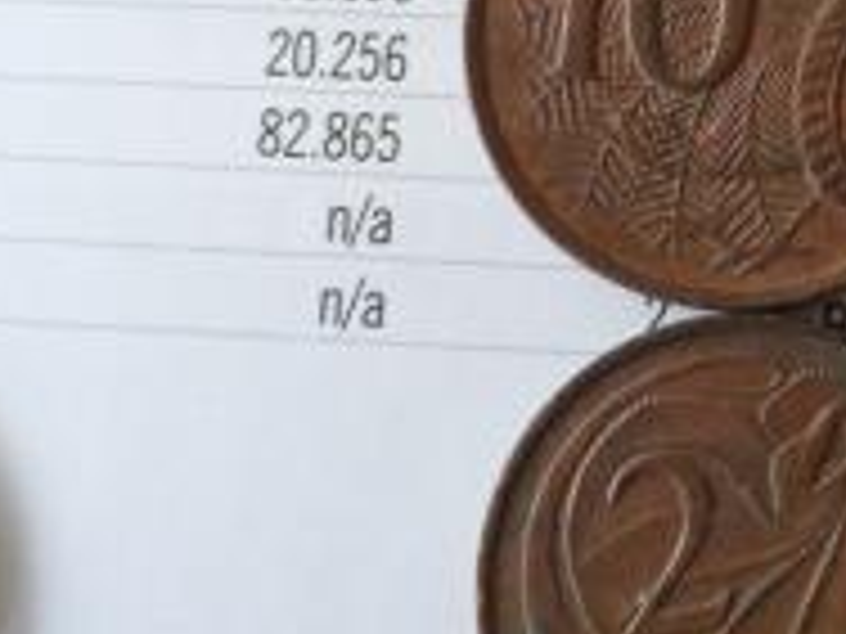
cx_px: 765
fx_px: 1515
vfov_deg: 23.0
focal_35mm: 62
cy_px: 63
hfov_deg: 29.8
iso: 240
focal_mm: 4.3
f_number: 3.2
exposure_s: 1/30
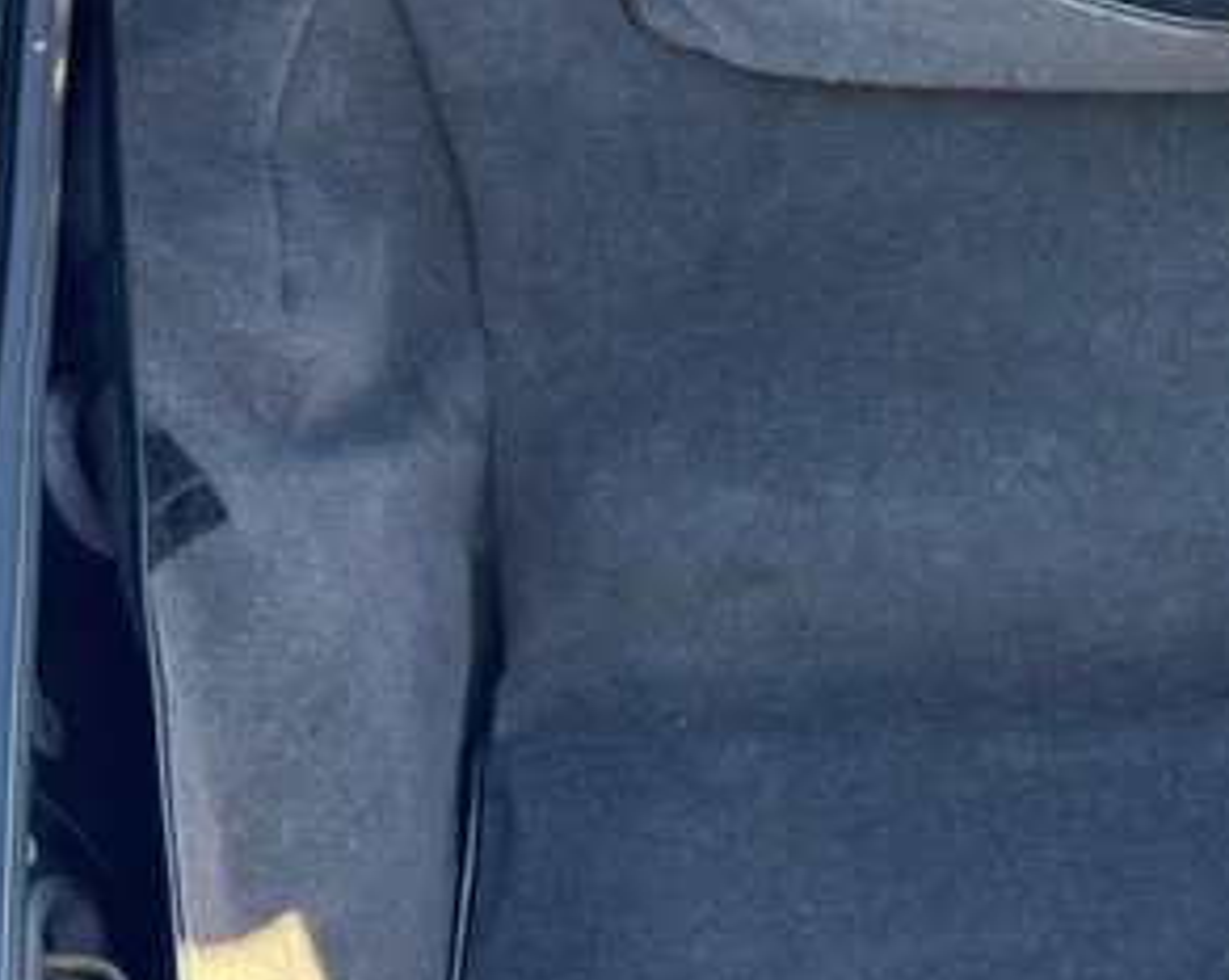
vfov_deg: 17.0
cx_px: 1292
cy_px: 261
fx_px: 3270
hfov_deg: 20.5
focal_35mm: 90
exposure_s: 1/176
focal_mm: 6.76
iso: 80
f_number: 1.78
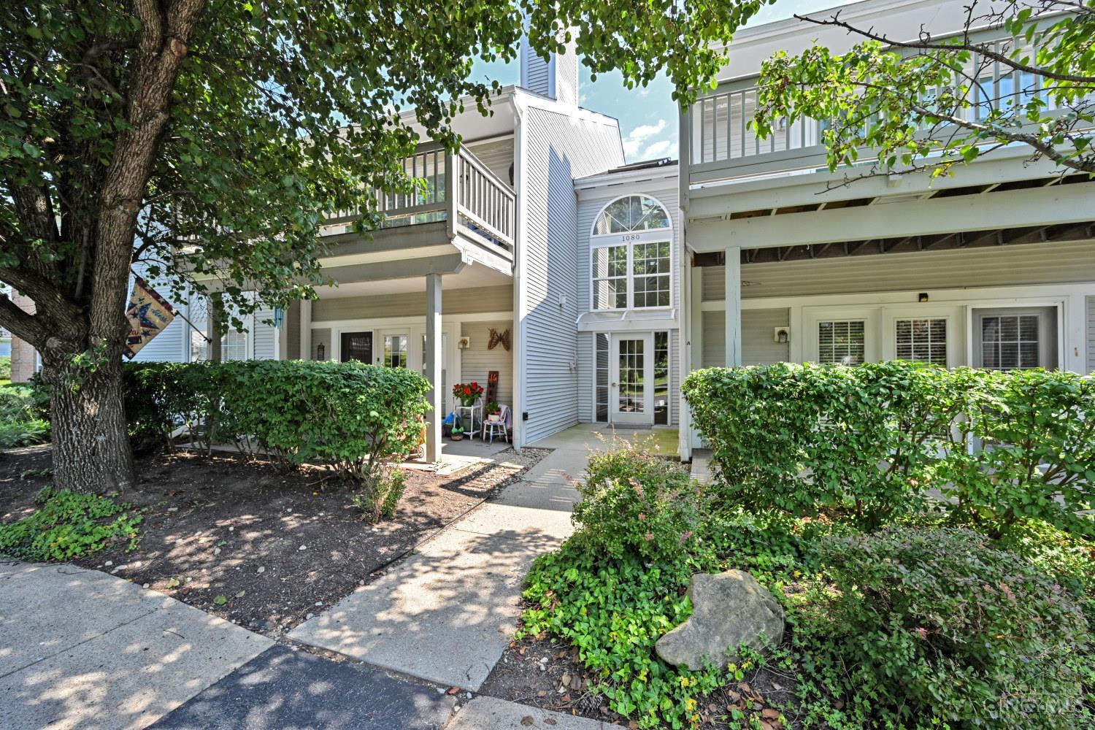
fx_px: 426
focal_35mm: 14
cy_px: 365
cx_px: 548
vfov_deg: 81.2
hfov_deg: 104.3
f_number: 5.6
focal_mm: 14
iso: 180
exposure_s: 1/250
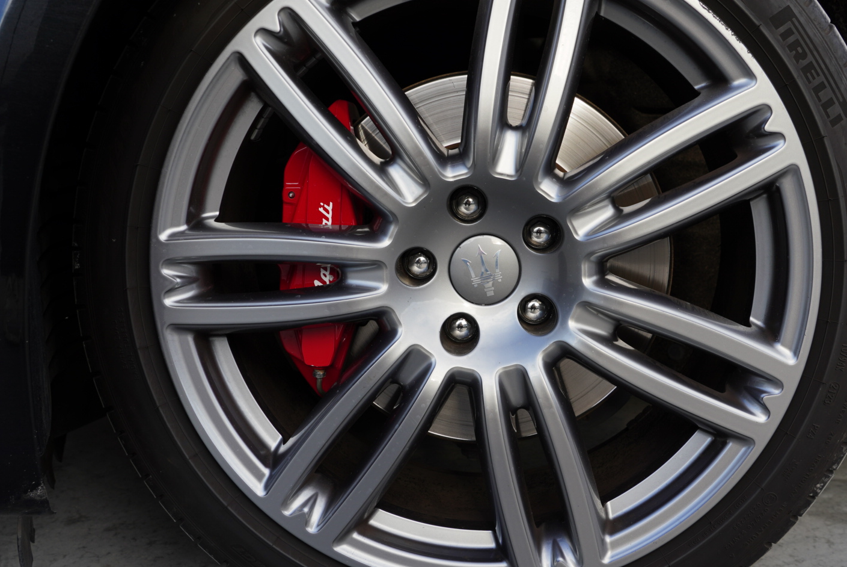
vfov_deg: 34.3
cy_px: 272
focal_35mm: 39
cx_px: 485
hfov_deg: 49.4
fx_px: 918
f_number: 7.1
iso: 100
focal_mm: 34
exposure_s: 1/125
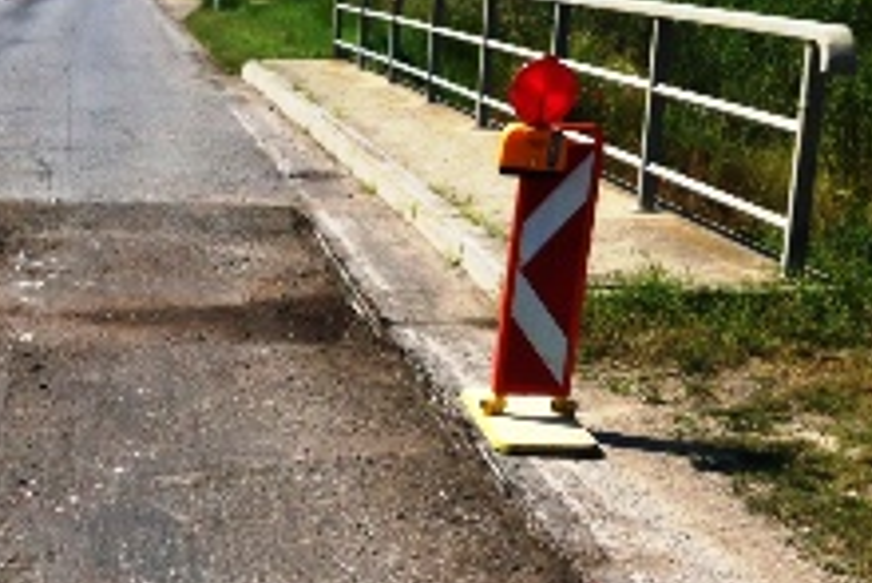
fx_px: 1794
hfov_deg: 26.5
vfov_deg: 18.2
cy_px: 486
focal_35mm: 74
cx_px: 95
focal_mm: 3.85
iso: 80
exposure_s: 1/1588
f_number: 2.8
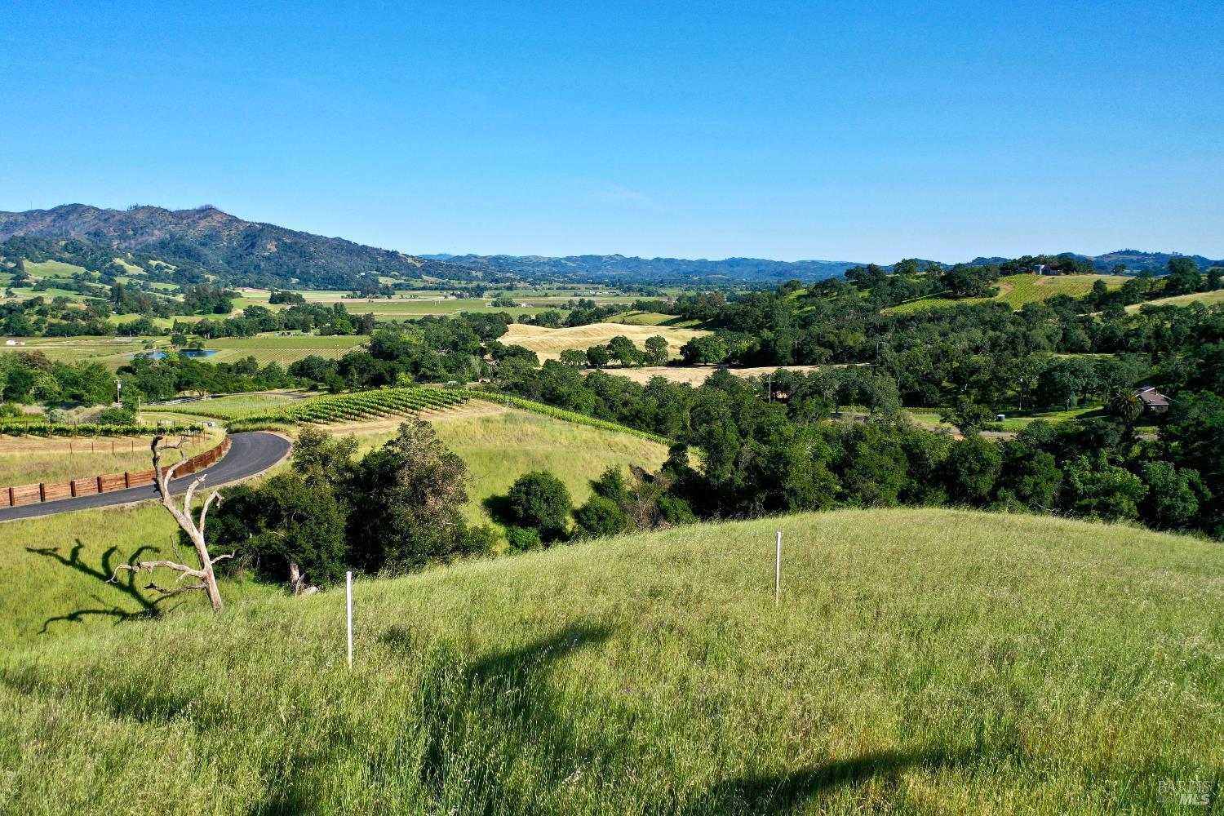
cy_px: 408
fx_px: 952
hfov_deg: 65.5
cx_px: 612
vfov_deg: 46.4
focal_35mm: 28
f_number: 2.8
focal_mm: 10.26
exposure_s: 1/2000
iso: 100
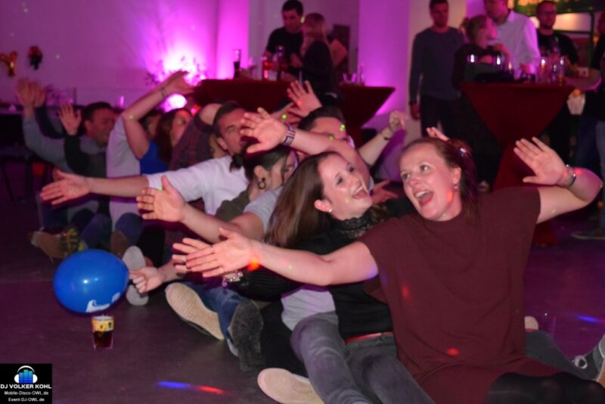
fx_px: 1009
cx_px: 302
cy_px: 202
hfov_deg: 33.4
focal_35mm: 60
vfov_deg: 22.6
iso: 3200
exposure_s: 1/60
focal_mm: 40
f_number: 4.8
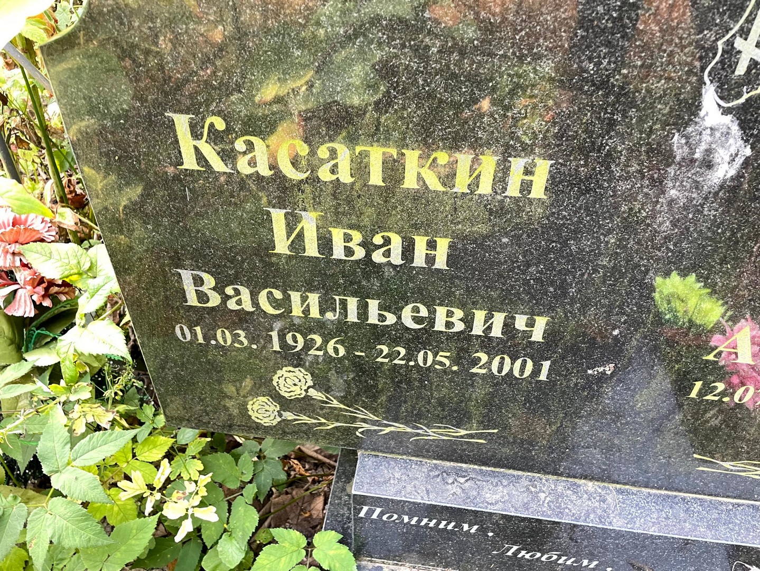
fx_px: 571
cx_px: 380
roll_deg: -2.6
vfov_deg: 53.1
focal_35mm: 26
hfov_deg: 67.3
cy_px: 286
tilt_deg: -40.9
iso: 125
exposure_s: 1/81
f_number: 1.6
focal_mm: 4.2
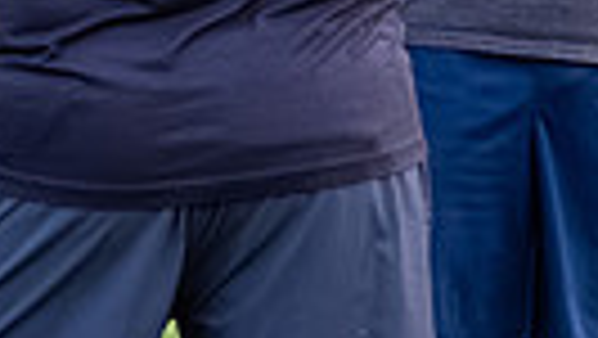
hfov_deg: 3.4
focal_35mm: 635
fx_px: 10075
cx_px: 858
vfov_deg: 1.9
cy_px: -436
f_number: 2.8
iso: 5000
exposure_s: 1/1000
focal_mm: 60
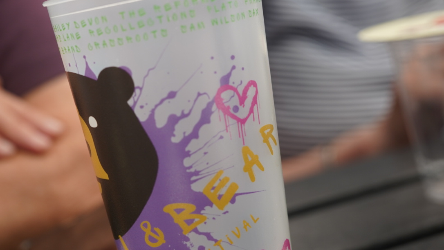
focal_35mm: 78
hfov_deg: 27.1
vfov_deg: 15.5
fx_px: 918
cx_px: 180
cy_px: 114
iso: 250
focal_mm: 50
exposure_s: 1/160
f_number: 4
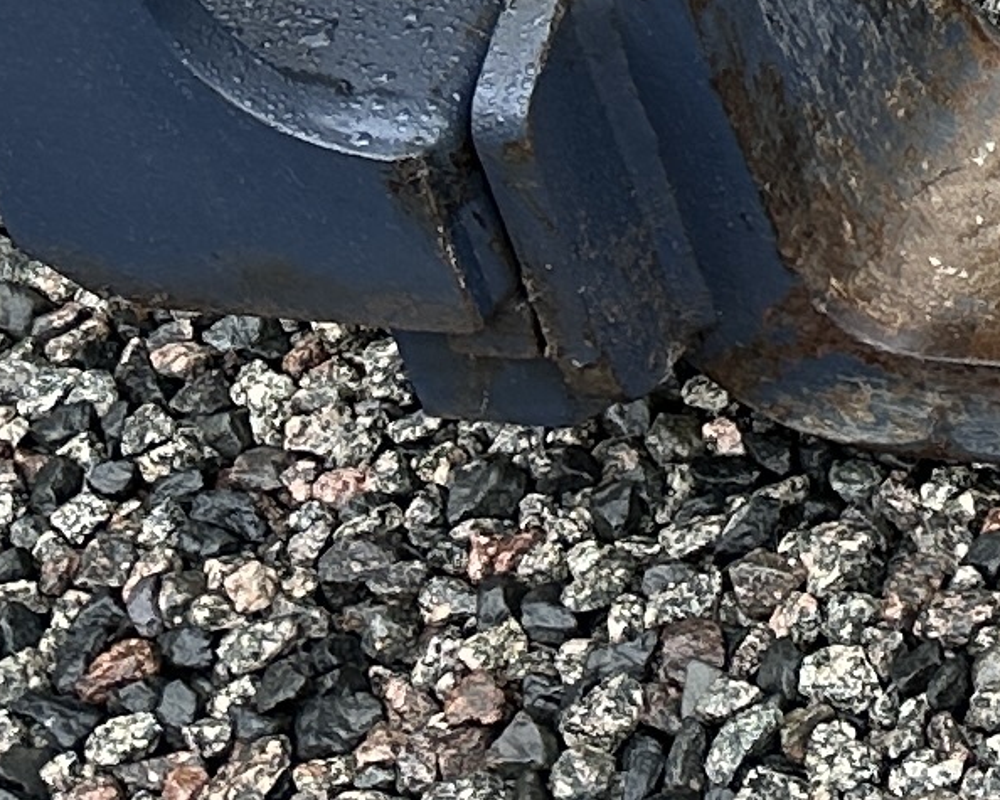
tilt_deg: -36.0
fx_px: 4705
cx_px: 2702
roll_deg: +1.0
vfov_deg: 8.9
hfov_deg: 10.0
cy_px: -1016
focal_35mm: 159
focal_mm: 6.86
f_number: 1.78
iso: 80
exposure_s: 1/535
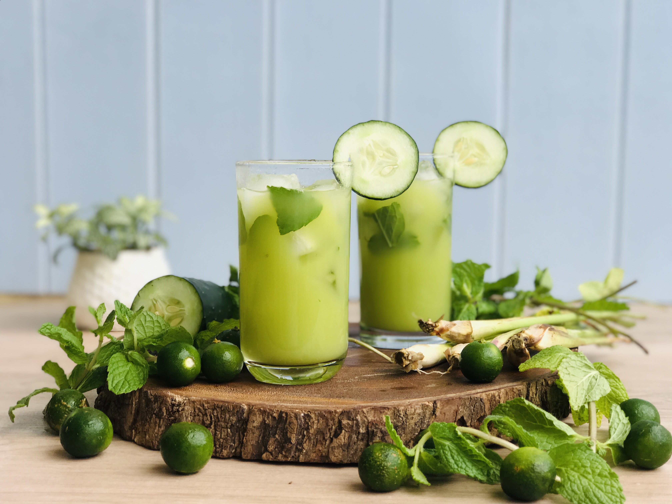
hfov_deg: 33.8
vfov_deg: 25.7
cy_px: 252
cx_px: 336
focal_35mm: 57
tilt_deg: -5.7
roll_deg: +0.2
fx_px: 1107
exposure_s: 1/129
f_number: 2.8
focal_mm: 6.6
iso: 20
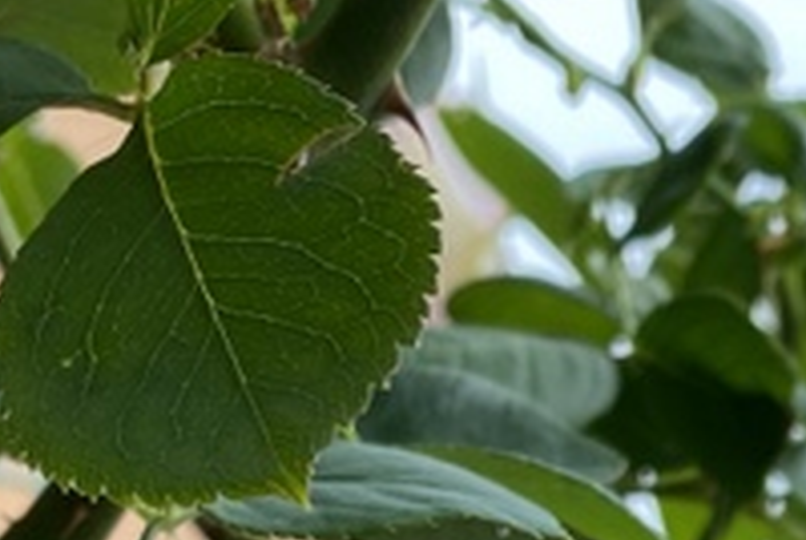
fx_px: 2422
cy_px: 1157
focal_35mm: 108
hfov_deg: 18.5
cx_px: 766
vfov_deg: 11.2
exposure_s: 1/122
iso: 32
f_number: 1.8
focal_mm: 4.25
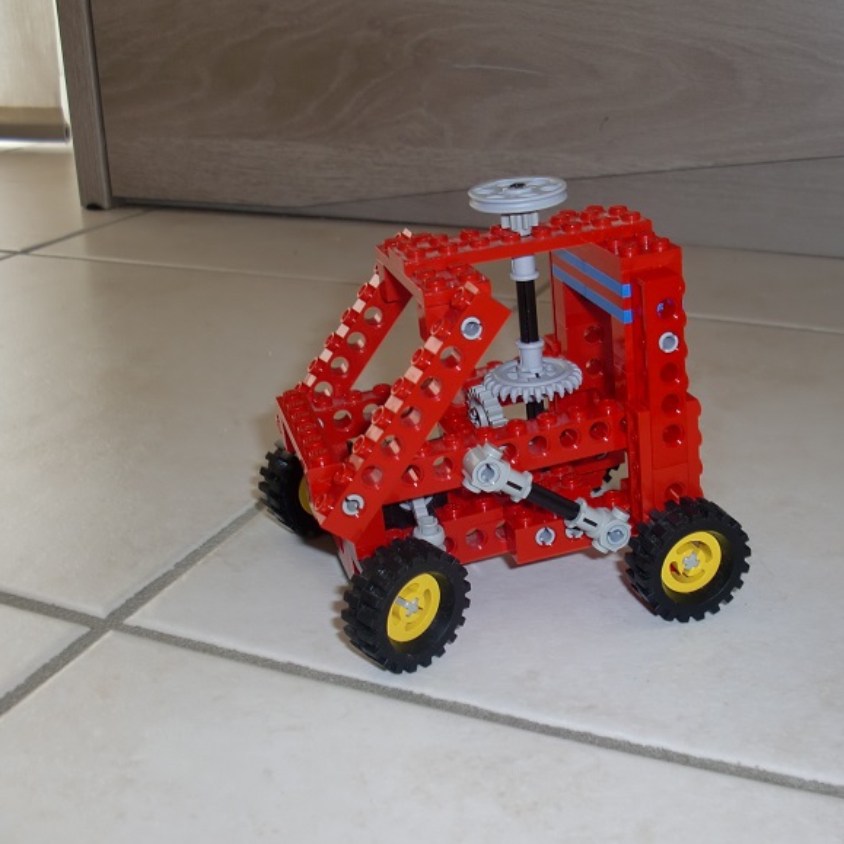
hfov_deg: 38.2
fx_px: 1214
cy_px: 421
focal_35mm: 44
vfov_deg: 38.3
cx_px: 510
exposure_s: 1/60
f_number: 2.8
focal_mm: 6.3
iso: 64
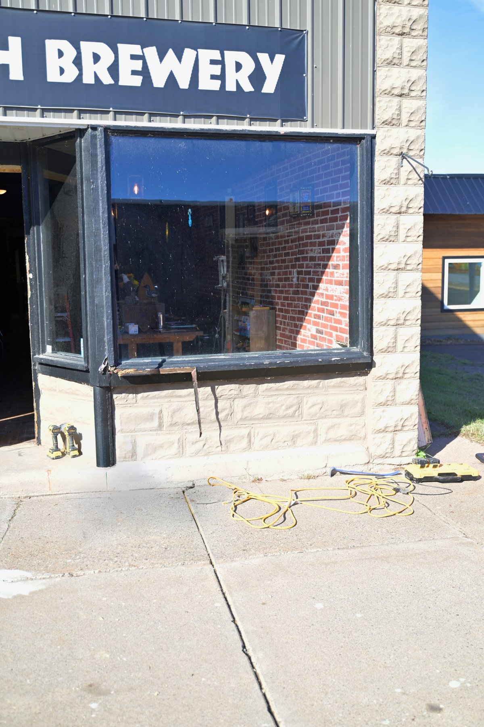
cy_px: 364
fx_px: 706
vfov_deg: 54.4
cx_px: 242
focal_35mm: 35
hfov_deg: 37.9
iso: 100
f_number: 2.8
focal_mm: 35
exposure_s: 1/400
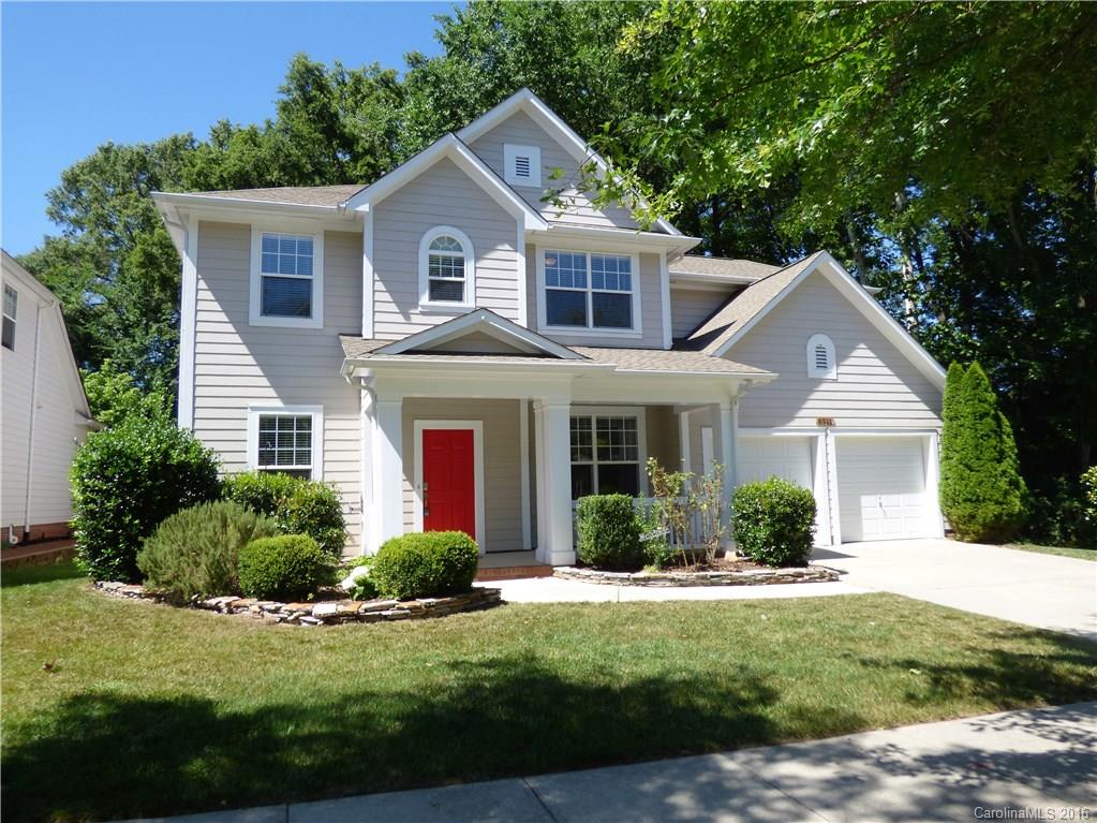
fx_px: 729
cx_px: 548
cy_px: 412
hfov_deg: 73.9
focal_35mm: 23
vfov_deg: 58.9
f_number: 3
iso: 100
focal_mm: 4.11
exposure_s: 1/800
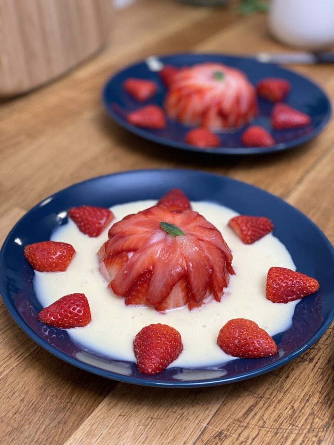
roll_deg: -2.7
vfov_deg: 36.8
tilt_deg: -34.4
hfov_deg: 28.0
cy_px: 222
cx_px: 167
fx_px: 669
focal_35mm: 52
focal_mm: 6
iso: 50
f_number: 2
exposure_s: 1/100
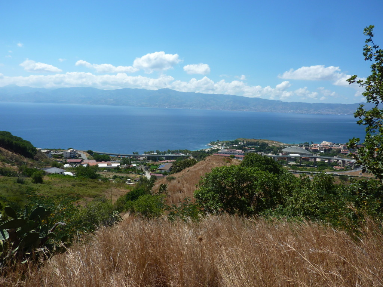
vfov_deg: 54.9
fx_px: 277
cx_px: 192
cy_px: 144
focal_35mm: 25
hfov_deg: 69.4
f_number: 5
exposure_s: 1/500
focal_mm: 4.1
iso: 80
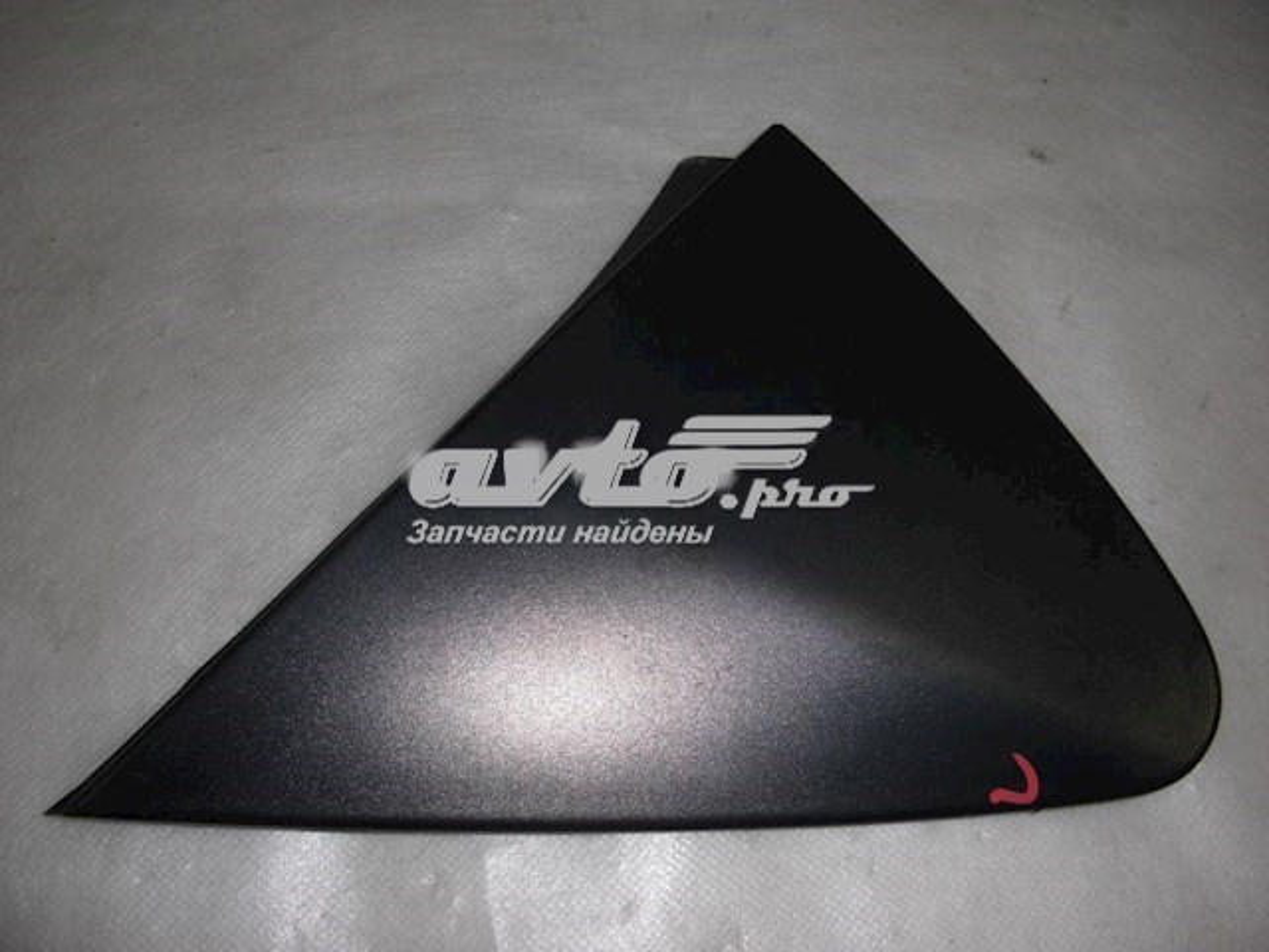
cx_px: 634
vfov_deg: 39.7
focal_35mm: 36
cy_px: 476
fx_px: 1320
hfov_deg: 51.4
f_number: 2.8
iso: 50
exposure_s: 1/60
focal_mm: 6.3
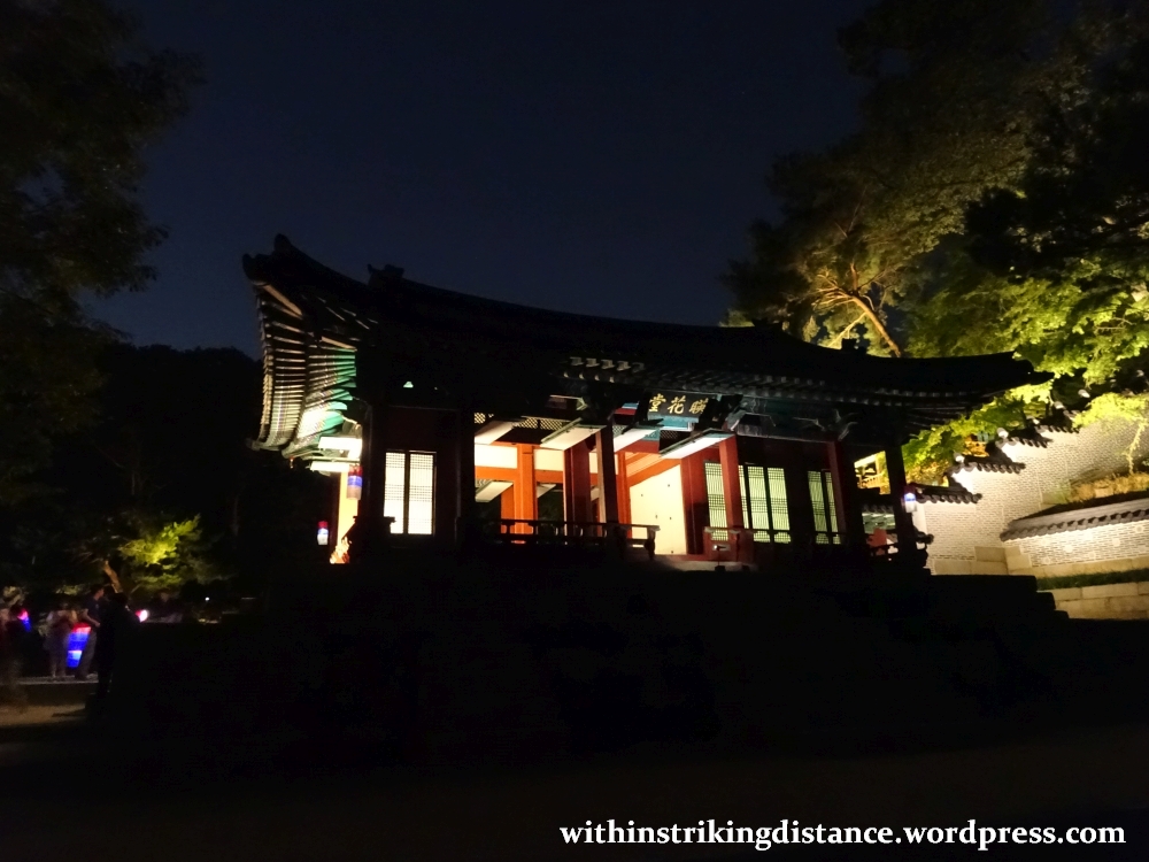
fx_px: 797
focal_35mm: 24
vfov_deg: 56.8
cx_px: 574
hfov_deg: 71.6
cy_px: 431
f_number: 3.5
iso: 3200
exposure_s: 1/4
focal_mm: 4.1
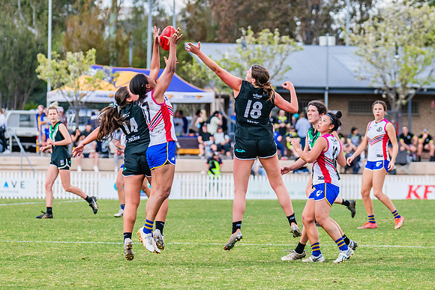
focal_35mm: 333
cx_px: 279
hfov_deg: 6.2
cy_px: 119
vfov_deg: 4.1
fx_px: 4027
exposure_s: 1/1250
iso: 800
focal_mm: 210
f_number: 5.6
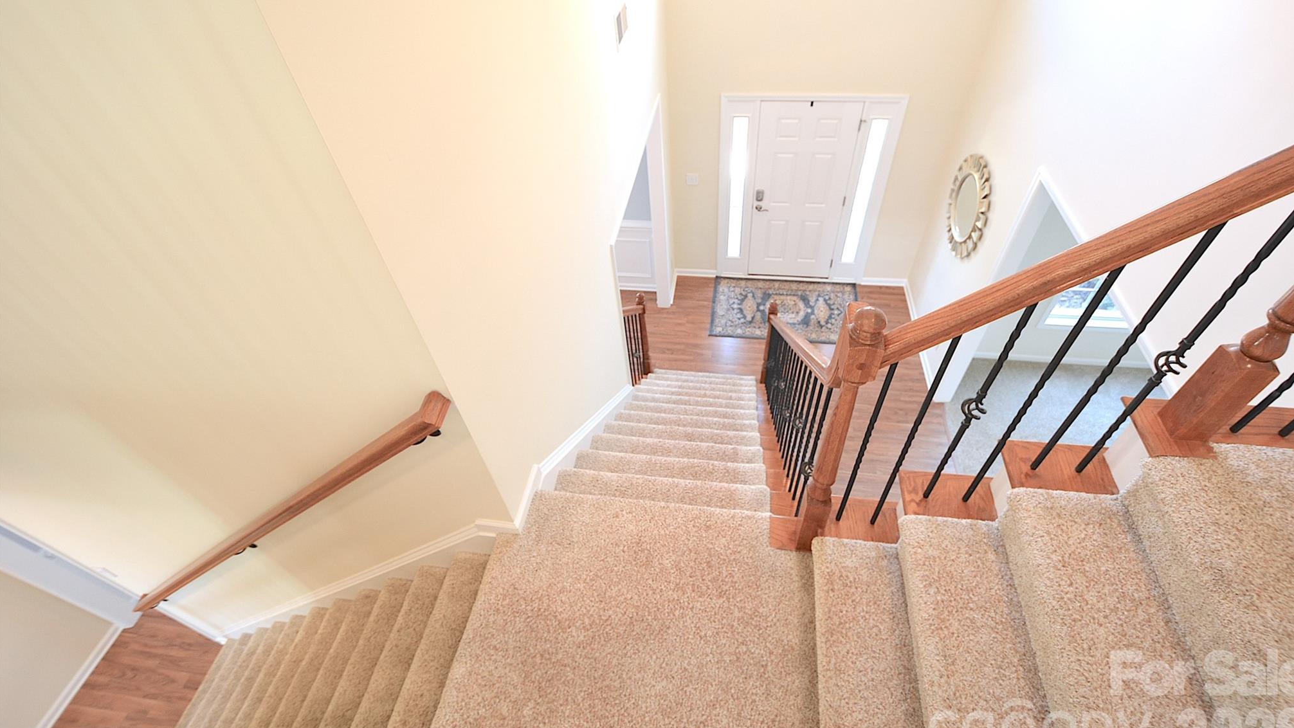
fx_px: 549
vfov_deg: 67.0
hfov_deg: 99.4
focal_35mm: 16
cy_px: 337
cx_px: 657
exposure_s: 1/50
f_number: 3.5
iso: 500
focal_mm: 10
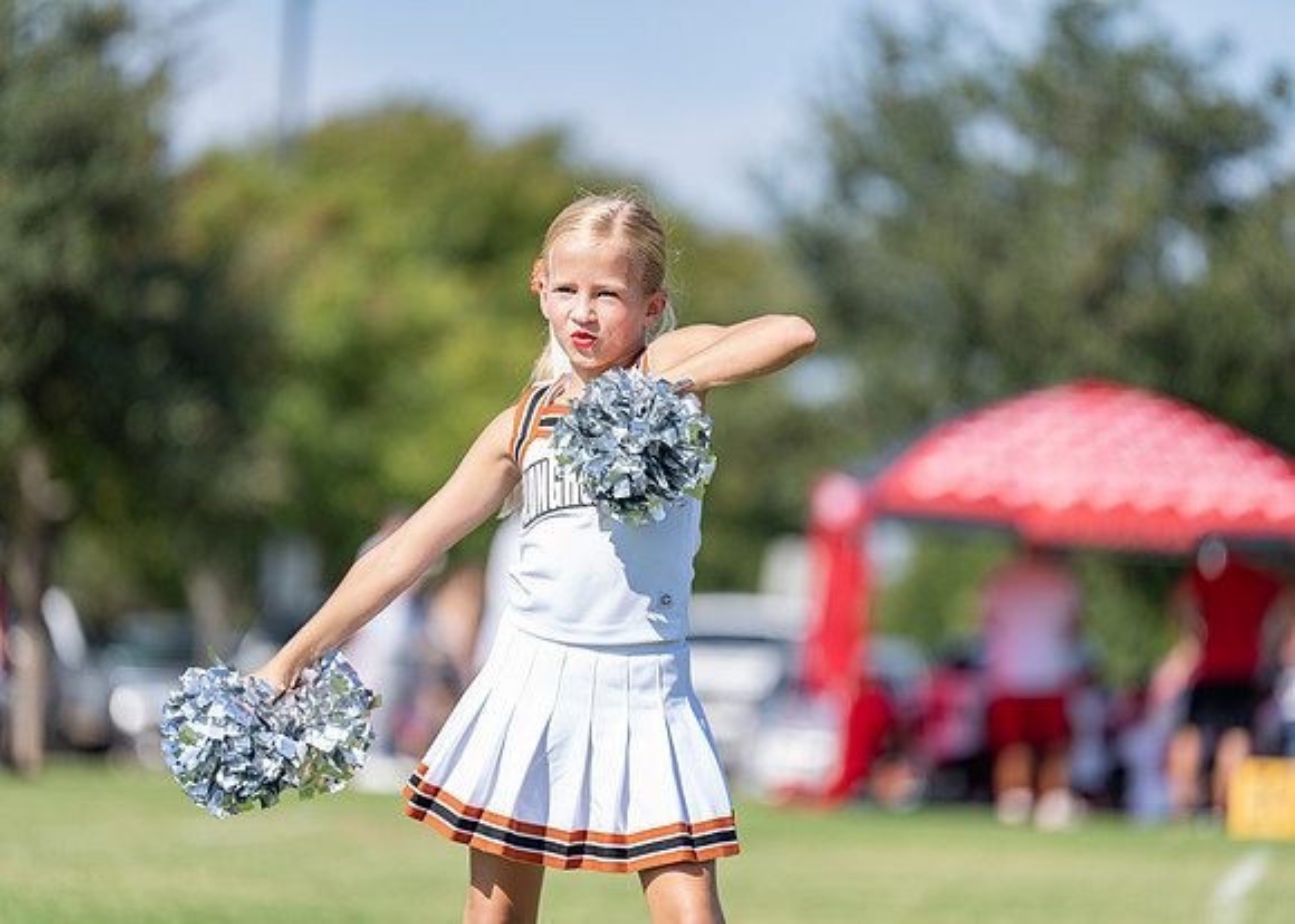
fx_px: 7835
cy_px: 462
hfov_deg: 9.4
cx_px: 648
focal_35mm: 213
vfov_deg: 6.8
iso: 125
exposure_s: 1/1250
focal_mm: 200
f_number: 2.8
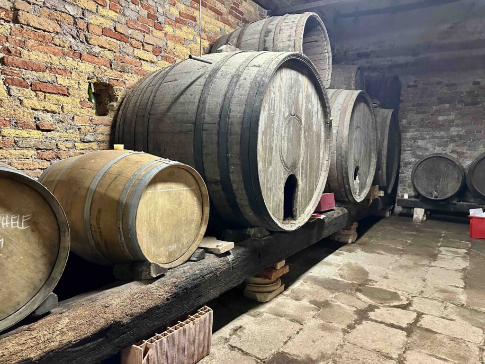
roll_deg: -0.8
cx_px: 242
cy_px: 182
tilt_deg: -0.3
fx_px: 336
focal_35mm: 24
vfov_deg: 56.8
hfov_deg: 71.6
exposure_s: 1/50
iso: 800
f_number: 1.78
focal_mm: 6.86
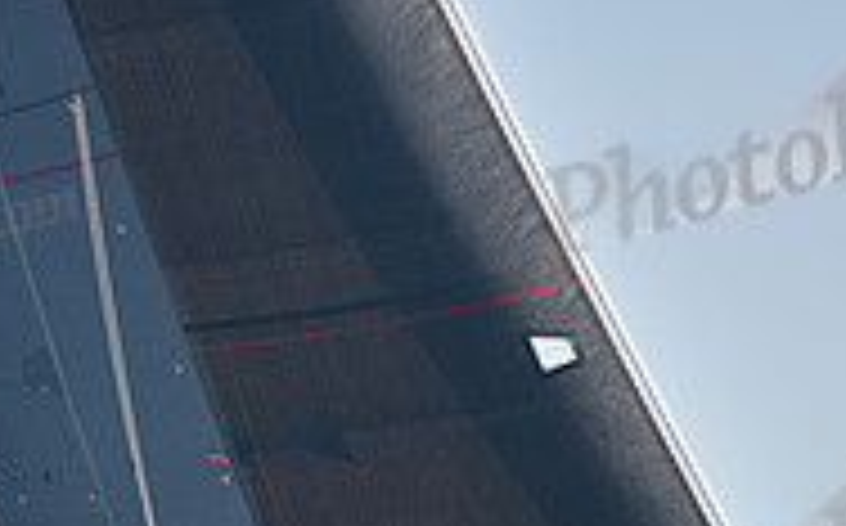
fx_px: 14508
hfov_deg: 3.3
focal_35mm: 630
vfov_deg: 2.1
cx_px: 315
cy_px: 852
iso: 250
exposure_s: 1/640
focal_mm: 200
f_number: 3.5
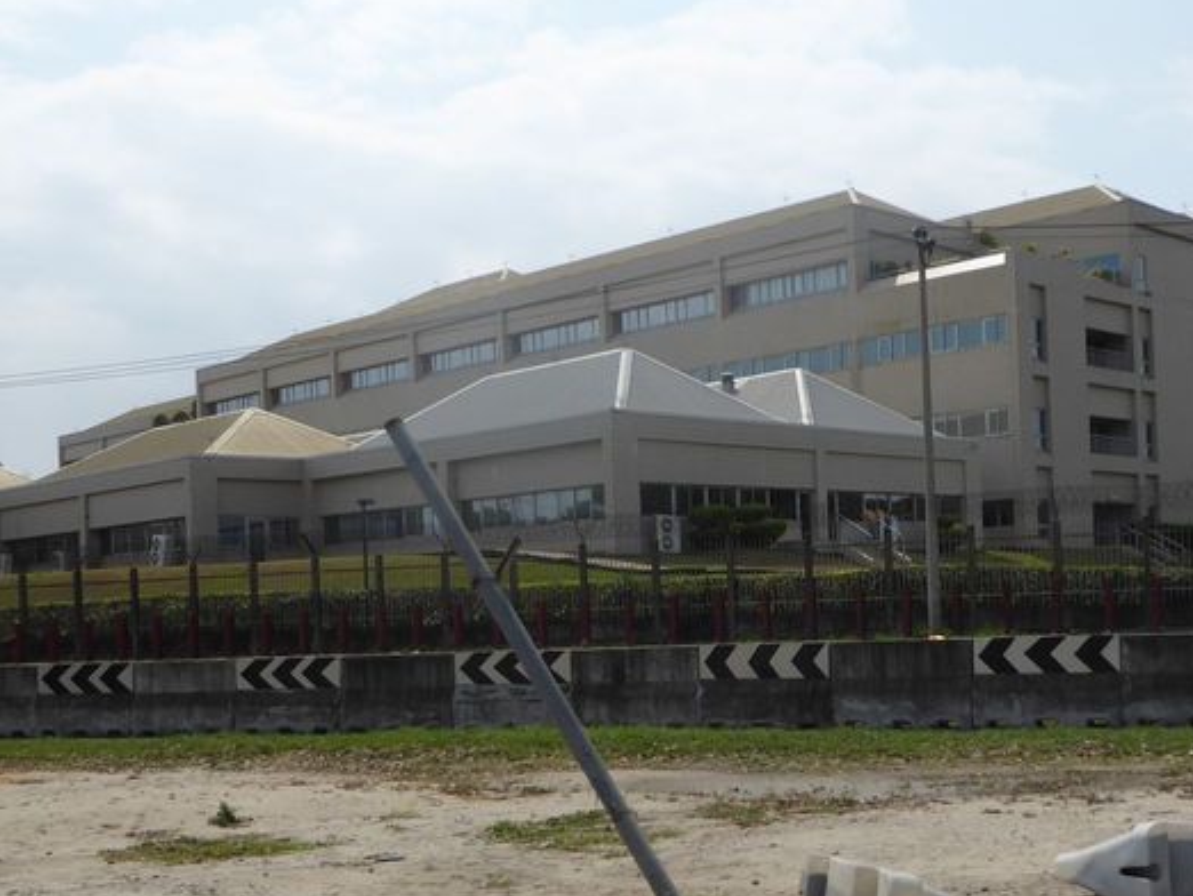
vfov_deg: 29.5
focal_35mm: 49
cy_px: 599
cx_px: 839
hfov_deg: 38.2
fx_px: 1690
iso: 80
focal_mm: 5.4
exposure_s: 1/1300
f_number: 3.5
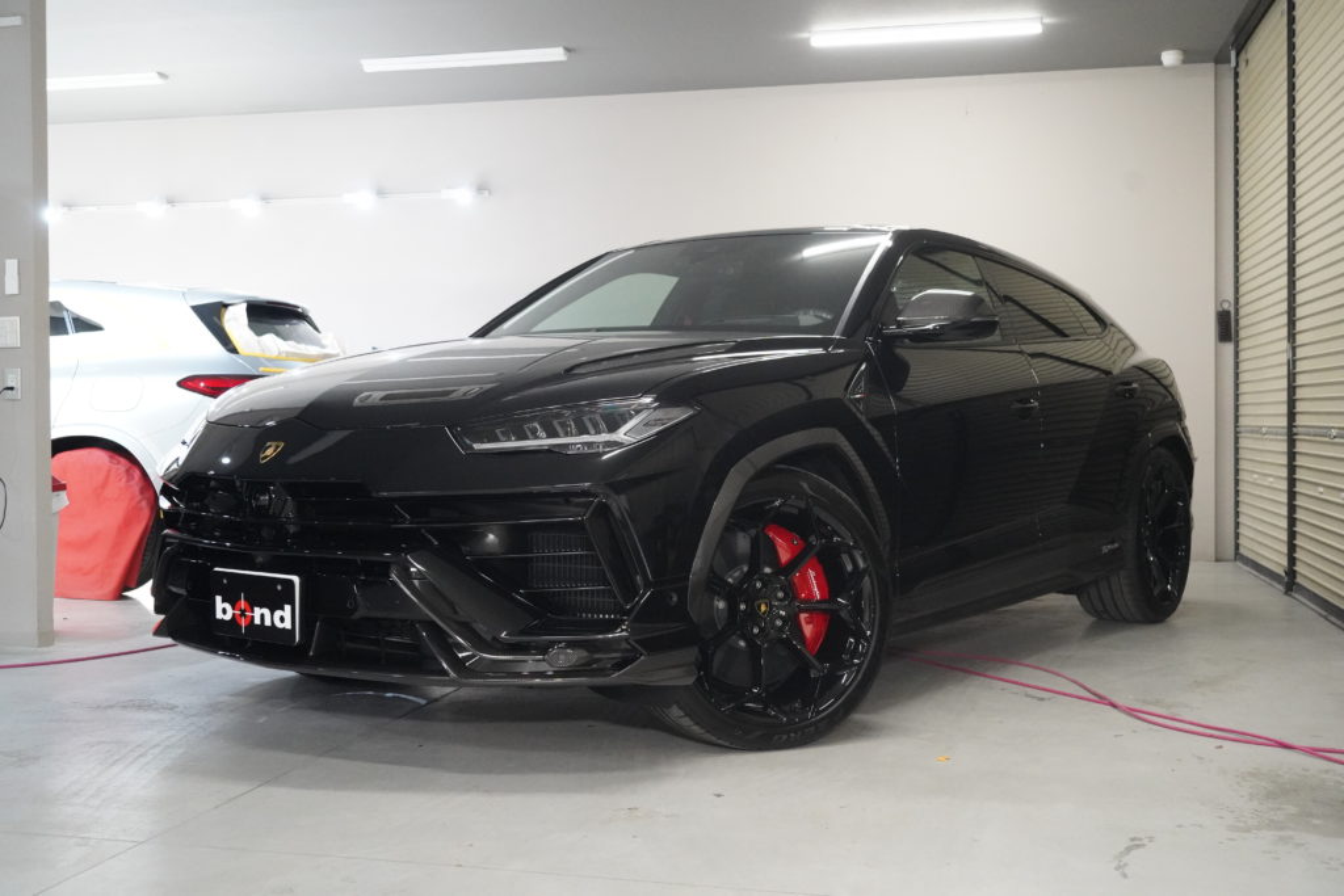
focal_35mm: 40
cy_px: 448
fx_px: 1493
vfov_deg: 33.4
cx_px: 672
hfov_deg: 48.5
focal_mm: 40
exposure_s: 1/160
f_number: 5
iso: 12800
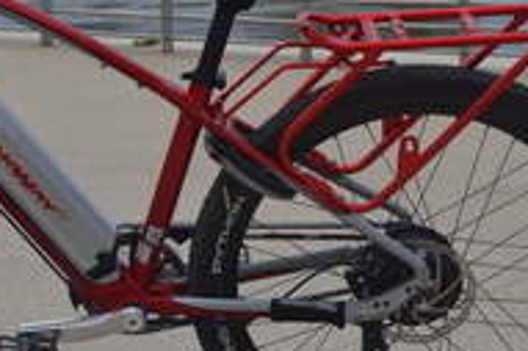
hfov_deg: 18.4
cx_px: 77
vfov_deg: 12.4
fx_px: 1612
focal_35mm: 110
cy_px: 98
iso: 100
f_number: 8
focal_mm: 28
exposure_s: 1/250
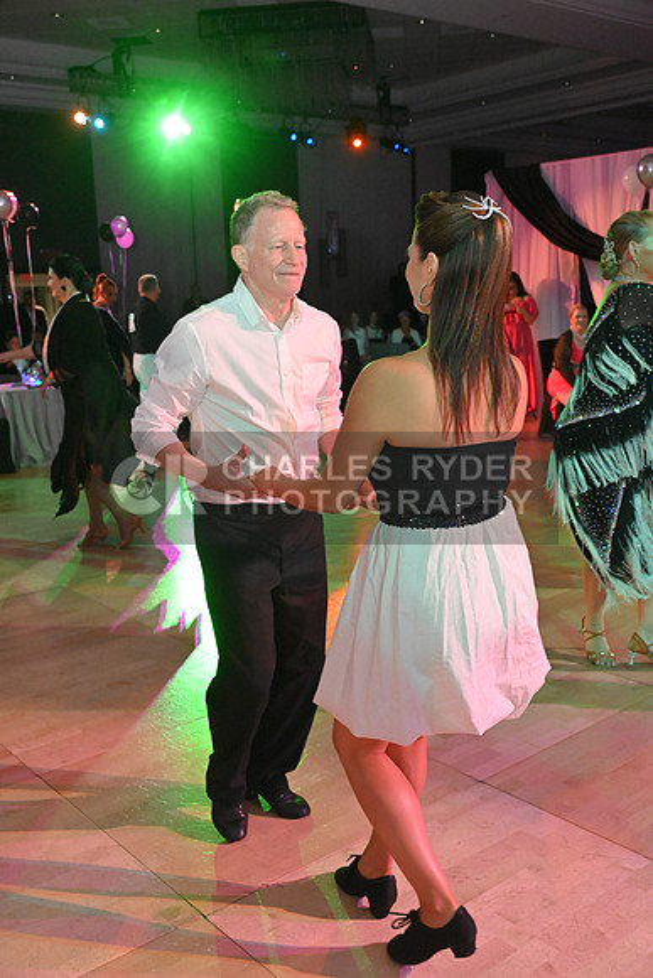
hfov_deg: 37.9
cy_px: 489
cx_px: 326
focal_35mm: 35
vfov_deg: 54.4
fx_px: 952
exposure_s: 1/400
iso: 6400
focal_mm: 35
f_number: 5.6
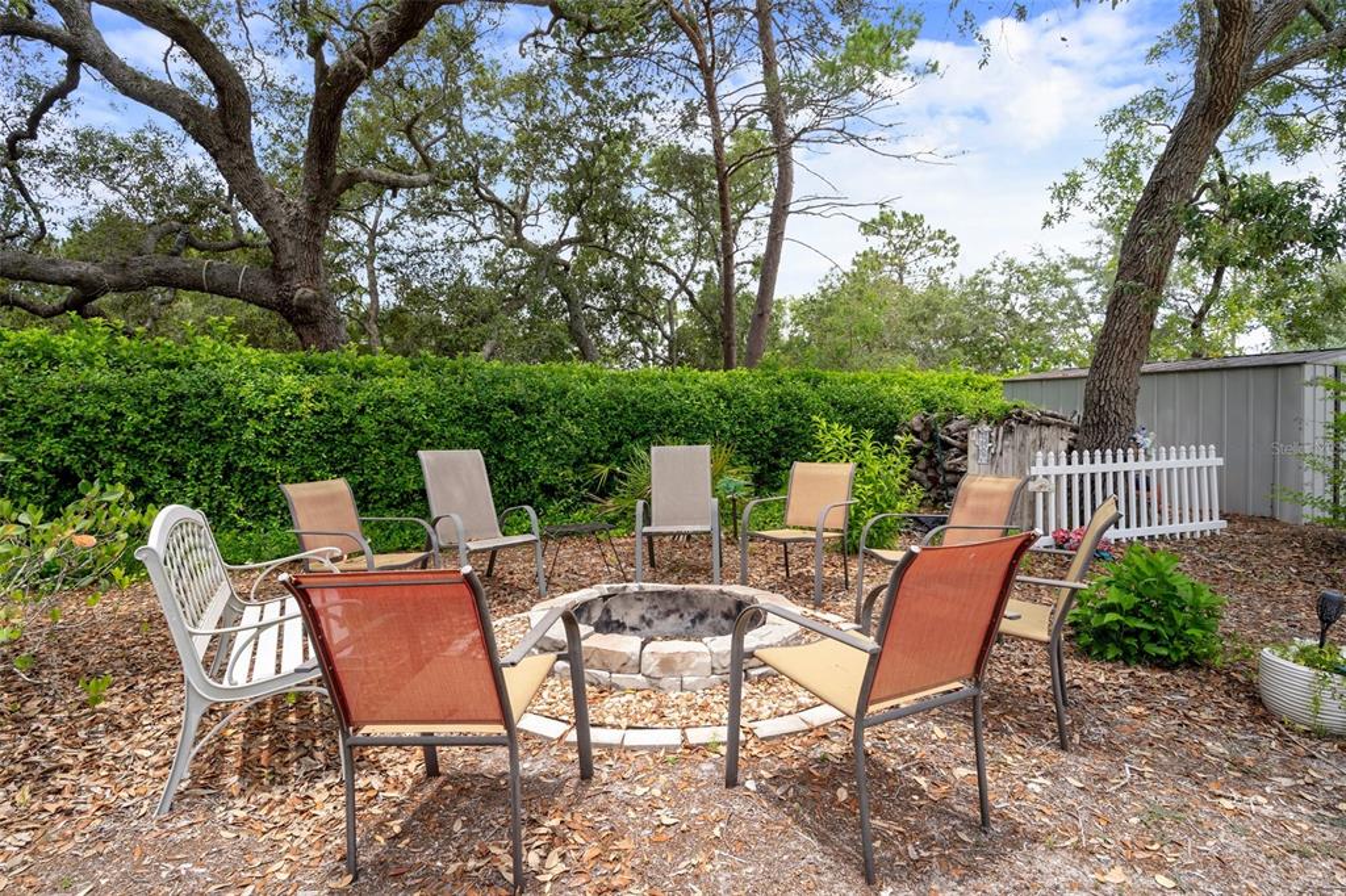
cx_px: 673
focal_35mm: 18
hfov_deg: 90.0
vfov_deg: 67.3
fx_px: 673
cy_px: 448
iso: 320
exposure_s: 1/40
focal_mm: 18
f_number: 9
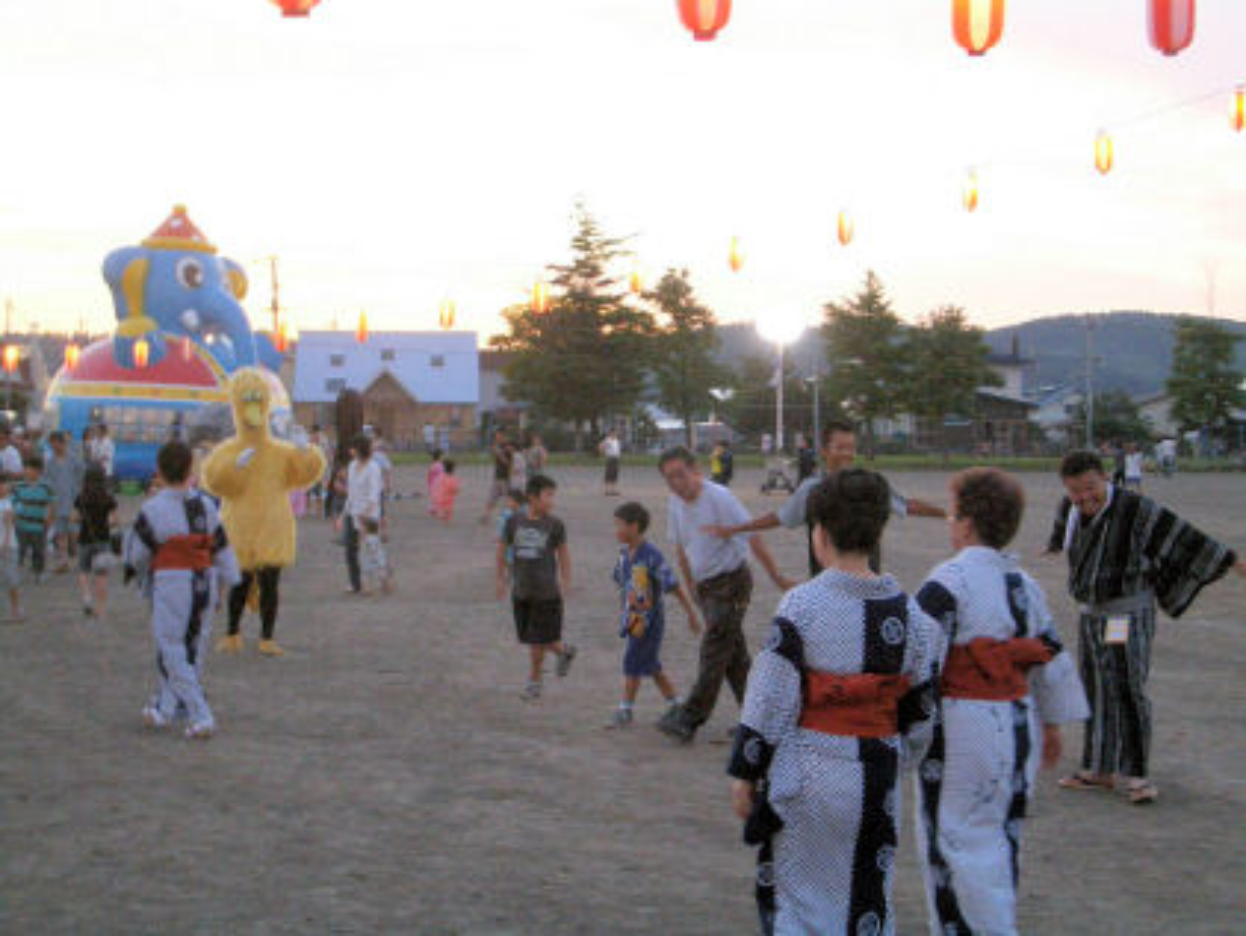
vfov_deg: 23.7
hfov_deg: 31.2
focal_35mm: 62
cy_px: 468
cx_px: 623
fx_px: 2233
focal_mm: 10.2
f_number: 3.5
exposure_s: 1/60
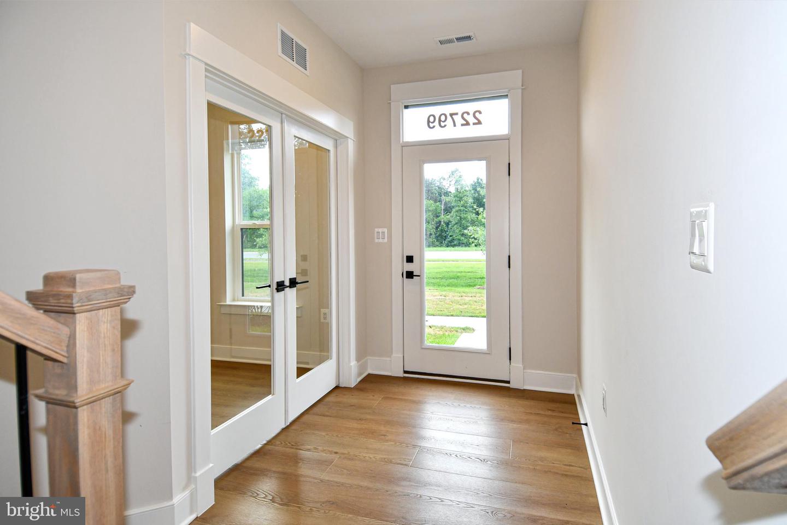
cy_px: 262
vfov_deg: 67.4
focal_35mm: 18
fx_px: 393
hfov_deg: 90.0
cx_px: 394
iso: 200
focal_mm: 12
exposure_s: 1/100
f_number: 4.5
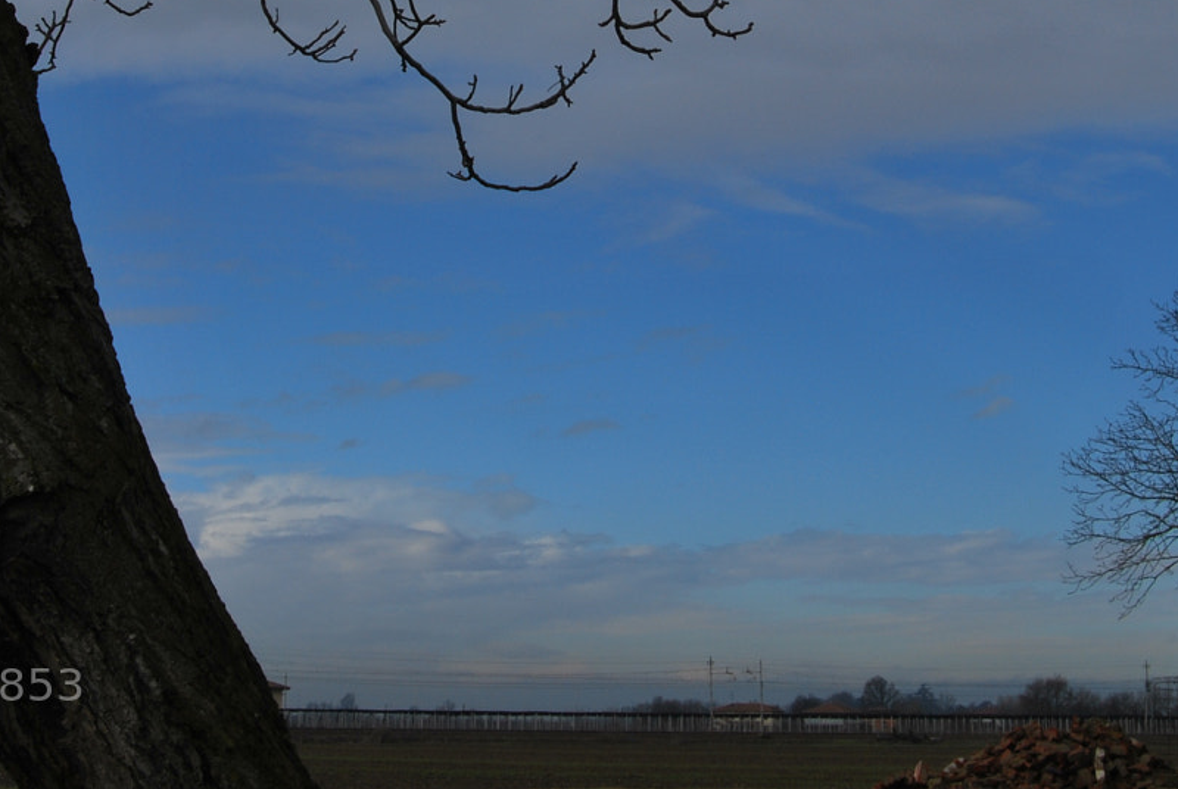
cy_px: 13
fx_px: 2556
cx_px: 490
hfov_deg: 25.9
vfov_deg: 17.2
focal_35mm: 78
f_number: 25
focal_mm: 26
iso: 100
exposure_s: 1/60
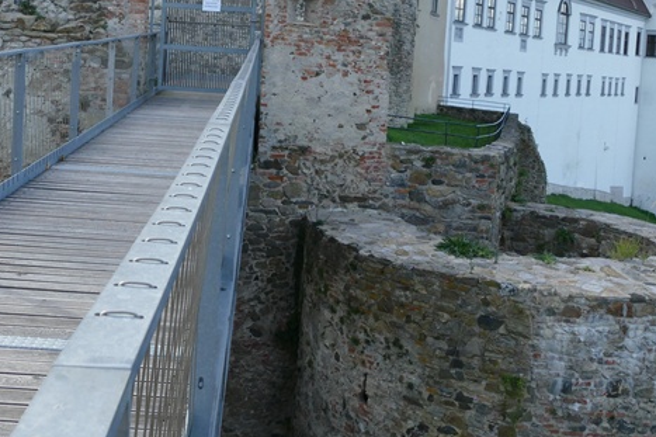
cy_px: 98
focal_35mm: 46
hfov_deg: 42.6
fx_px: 838
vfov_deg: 28.7
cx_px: 273
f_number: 4.5
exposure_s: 1/1000
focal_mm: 10.6
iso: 500
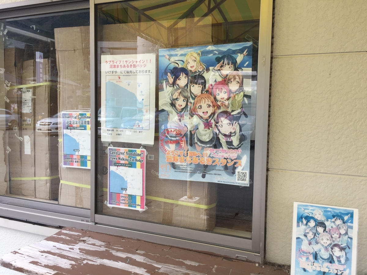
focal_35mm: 29
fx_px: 307
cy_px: 138
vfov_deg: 48.2
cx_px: 184
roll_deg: -2.1
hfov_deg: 61.7
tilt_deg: -5.7
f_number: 2.2
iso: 32
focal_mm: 4.15
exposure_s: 1/255
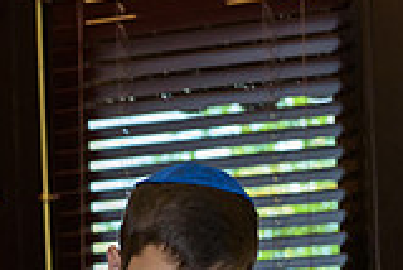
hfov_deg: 9.4
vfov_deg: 6.3
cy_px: 395
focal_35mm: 217
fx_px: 2431
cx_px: 0
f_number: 3.2
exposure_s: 1/125
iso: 1250
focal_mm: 60
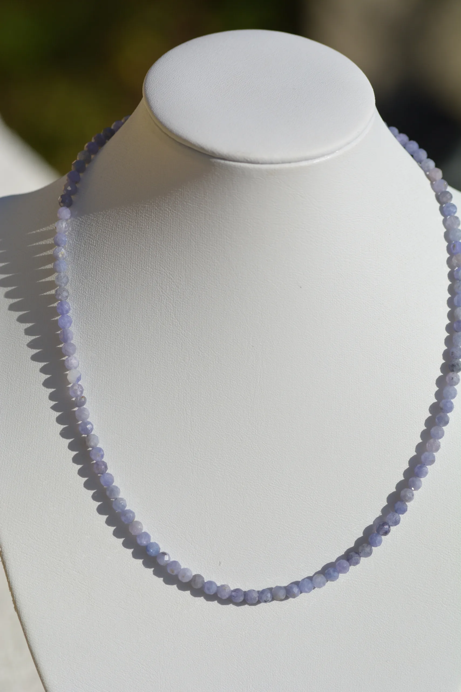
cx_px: 230
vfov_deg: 13.0
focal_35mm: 158
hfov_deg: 8.7
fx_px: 3023
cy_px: 346
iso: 400
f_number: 5
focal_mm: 105
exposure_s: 1/4000
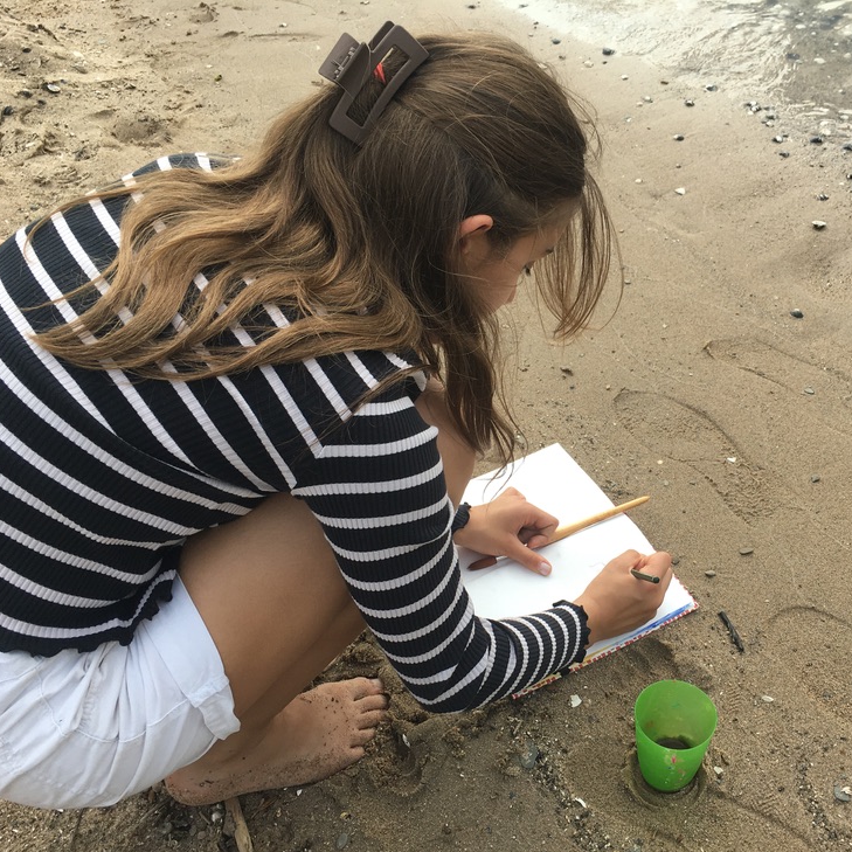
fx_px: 1002
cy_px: 446
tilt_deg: -46.6
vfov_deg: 46.0
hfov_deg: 45.5
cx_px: 547
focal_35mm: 36
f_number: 2.2
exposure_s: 1/620
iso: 25
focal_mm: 4.15
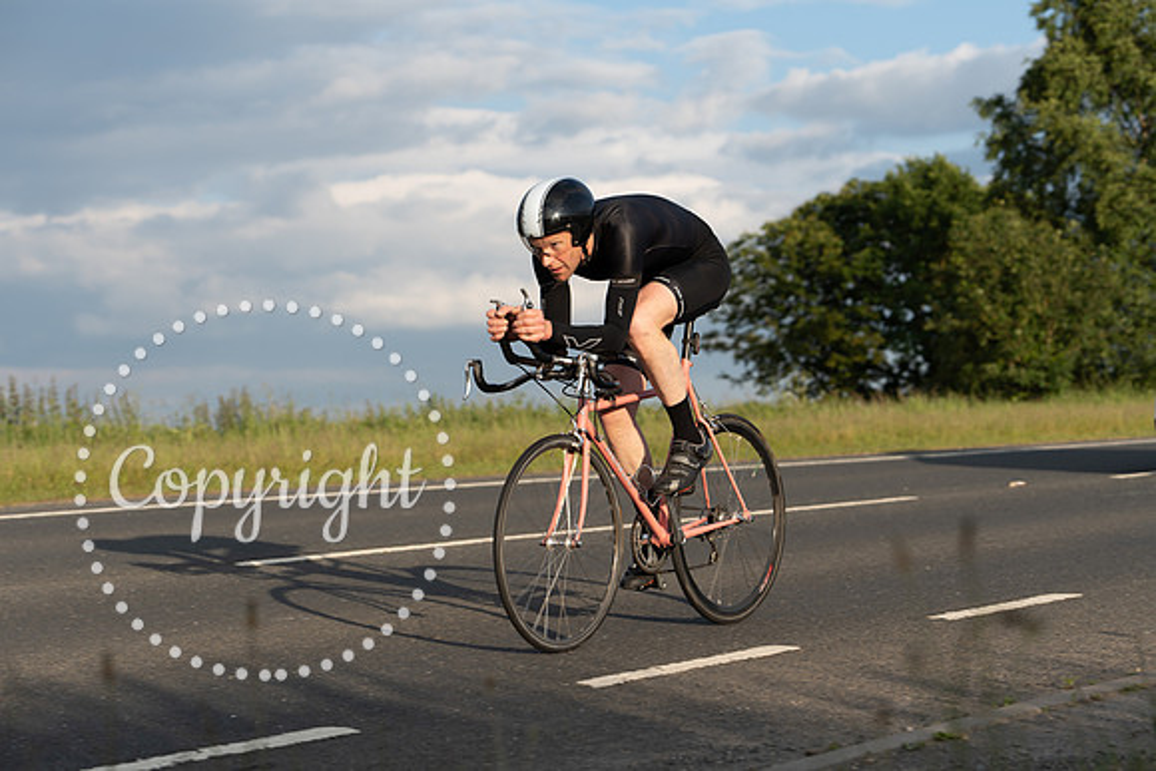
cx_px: 578
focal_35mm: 74
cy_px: 386
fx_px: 2377
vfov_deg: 18.4
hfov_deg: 27.3
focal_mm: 74
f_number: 4
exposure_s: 1/640
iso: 125
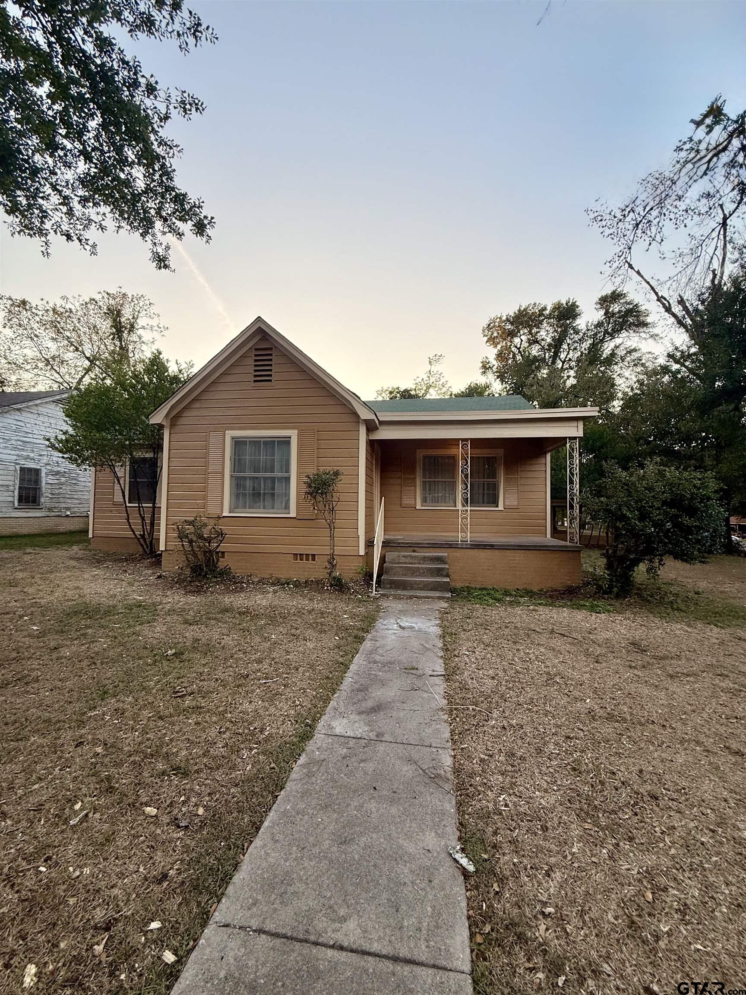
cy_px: 498
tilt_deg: +2.6
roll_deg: -1.4
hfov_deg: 85.7
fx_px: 402
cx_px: 373
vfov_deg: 102.1
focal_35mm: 14
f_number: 2.2
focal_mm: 2.22
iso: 64
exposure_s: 1/210
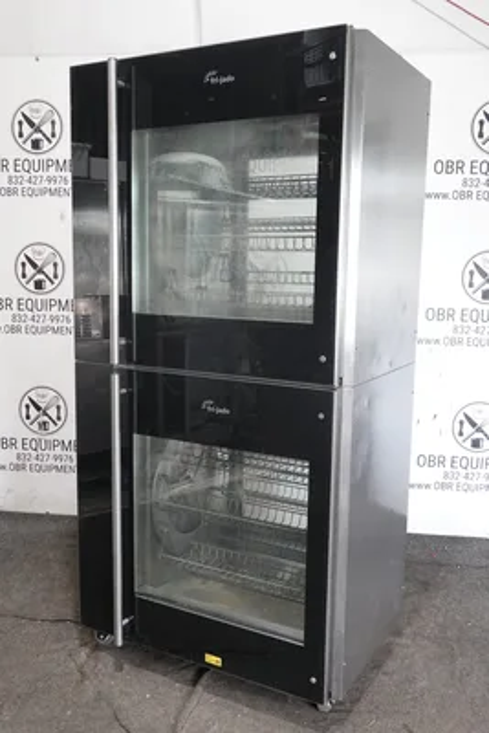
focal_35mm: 35
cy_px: 366
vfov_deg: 54.4
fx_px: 712
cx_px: 244
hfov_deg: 37.9
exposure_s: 1/40
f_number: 3.5
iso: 1000
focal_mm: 13.03
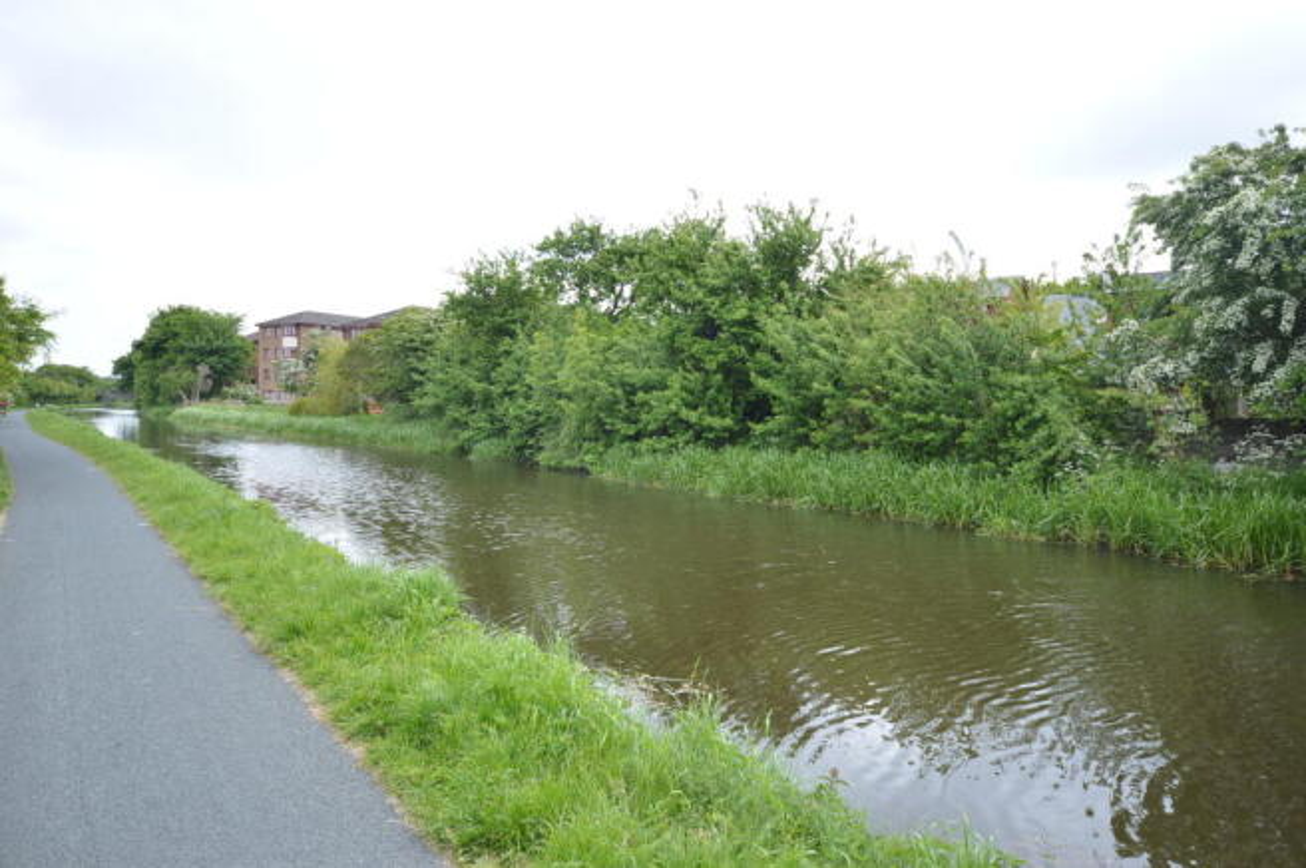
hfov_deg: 73.8
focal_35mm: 24
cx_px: 653
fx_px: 870
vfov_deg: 53.0
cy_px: 434
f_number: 9
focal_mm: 16
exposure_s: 1/320
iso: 400
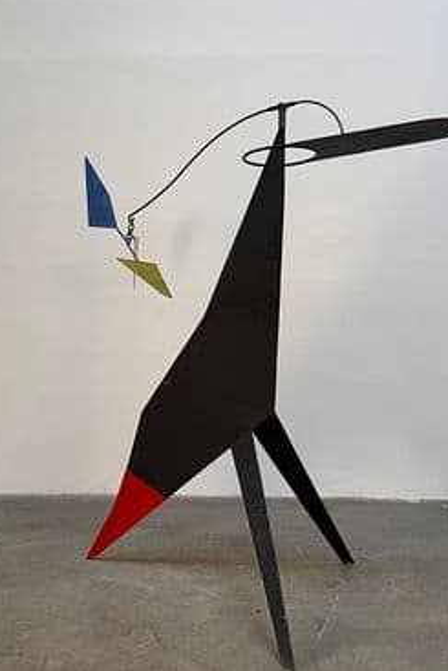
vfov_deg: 55.8
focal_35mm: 34
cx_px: 210
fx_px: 634
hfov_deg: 38.9
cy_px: 334
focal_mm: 6.76
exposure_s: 1/120
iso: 100
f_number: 1.78
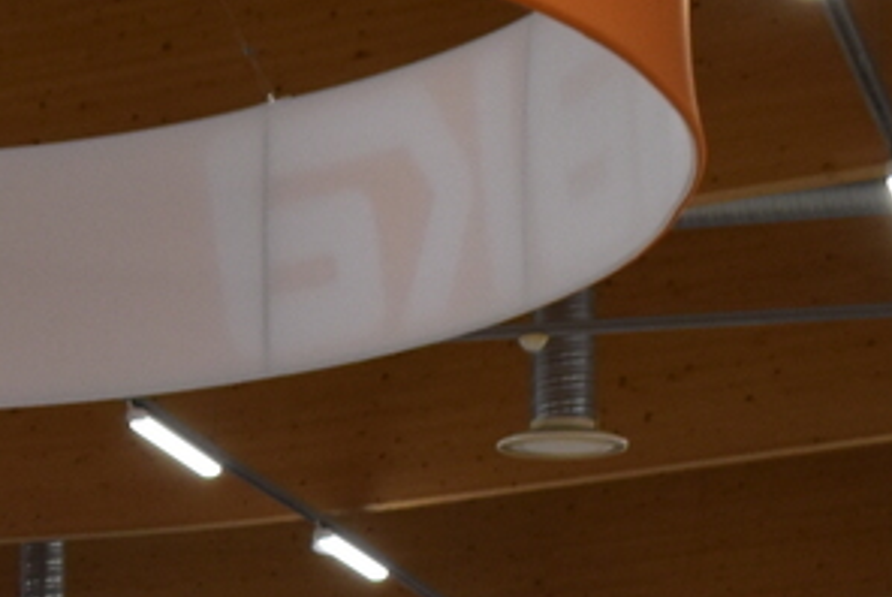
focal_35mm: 164
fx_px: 4067
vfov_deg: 8.2
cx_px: -817
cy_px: 986
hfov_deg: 11.4
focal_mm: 20
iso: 400
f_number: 4.8
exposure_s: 1/90
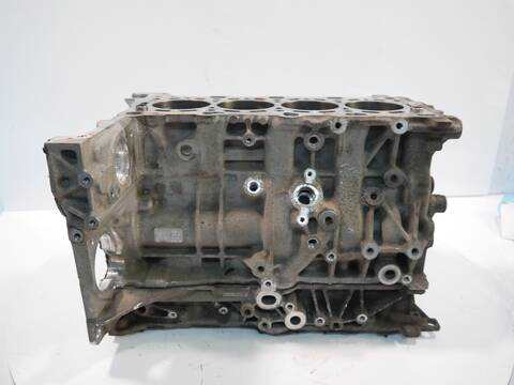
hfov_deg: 60.0
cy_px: 192
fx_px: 445
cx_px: 257
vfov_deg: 46.8
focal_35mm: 30
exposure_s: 1/60
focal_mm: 15
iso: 1000
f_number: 3.6
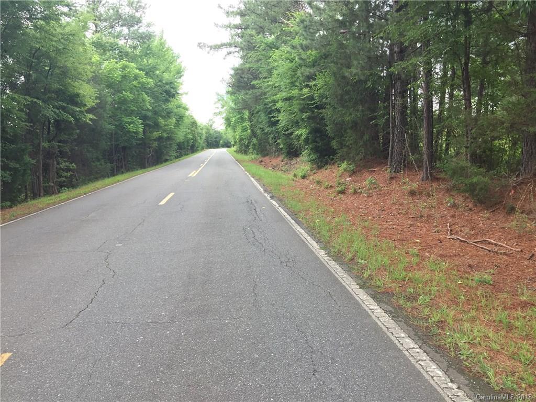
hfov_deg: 61.7
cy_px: 201
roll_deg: +0.6
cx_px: 268
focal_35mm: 29
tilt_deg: -6.6
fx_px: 449
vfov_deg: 48.2
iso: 40
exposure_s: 1/120
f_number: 2.2
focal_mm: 4.15
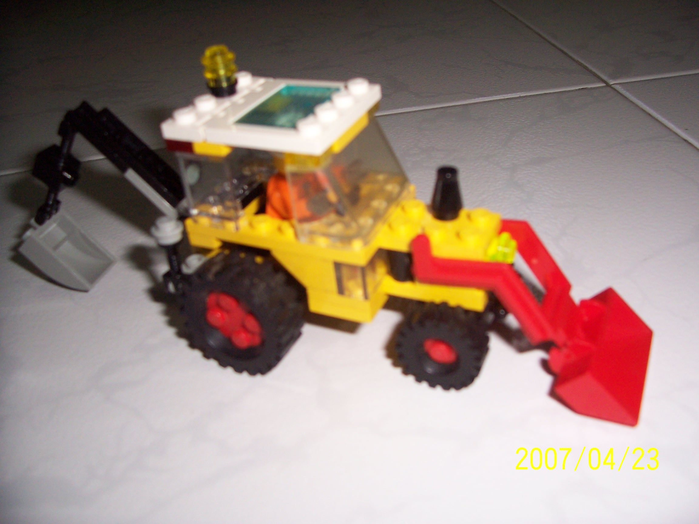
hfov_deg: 54.0
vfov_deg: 41.8
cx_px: 350
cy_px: 262
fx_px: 687
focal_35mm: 34
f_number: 2.7
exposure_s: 1/60
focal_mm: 5.6
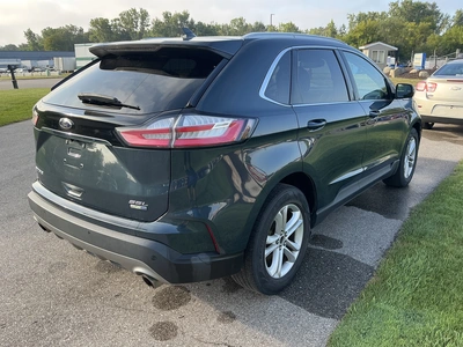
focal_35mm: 28
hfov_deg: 63.4
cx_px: 232
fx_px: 375
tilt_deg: -16.1
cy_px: 174
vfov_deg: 49.7
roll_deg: +0.4
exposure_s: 1/284
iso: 25
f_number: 1.8
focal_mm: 3
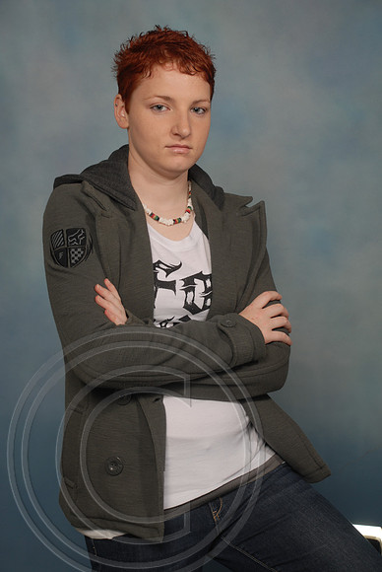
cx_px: 191
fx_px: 1238
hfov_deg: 17.5
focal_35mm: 78
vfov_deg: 26.0
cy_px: 286
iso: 100
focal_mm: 52
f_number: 5.6
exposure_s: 1/125
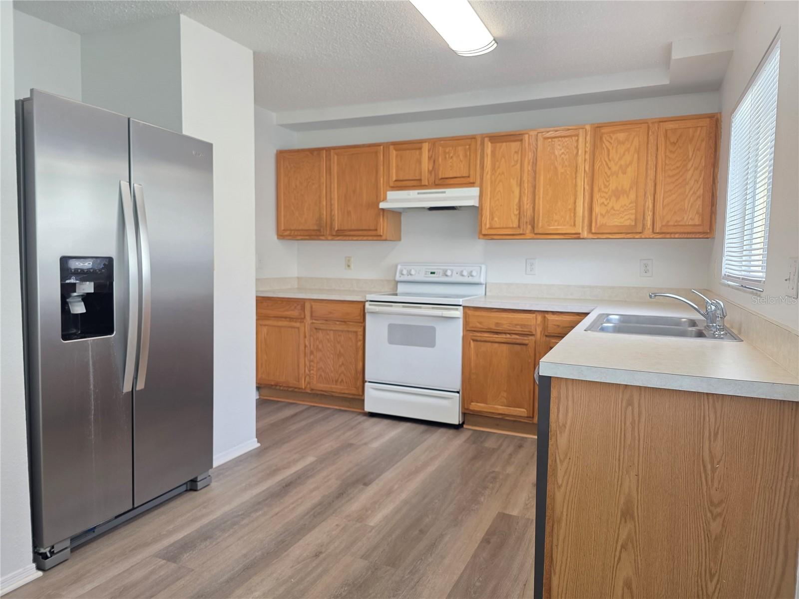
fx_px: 531
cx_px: 400
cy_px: 300
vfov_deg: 58.9
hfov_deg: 73.9
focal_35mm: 23
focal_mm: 6.3
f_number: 1.7
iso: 100
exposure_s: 1/120
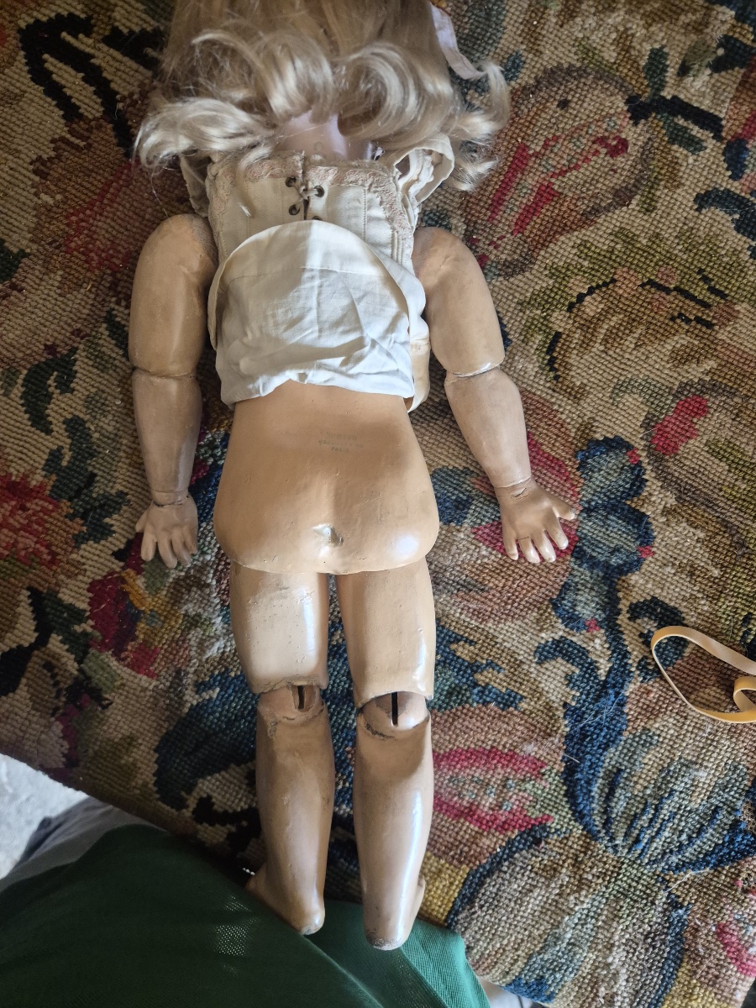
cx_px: 378
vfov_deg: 73.9
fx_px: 670
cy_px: 504
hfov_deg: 58.9
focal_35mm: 23
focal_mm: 5.4
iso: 800
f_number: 1.8
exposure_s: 1/100
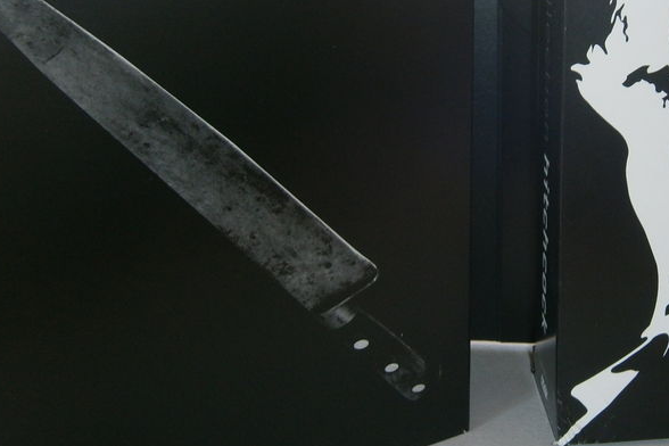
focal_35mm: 46
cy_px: 198
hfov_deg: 41.8
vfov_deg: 29.2
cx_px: 480
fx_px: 855
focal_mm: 4.7
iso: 125
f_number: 2.8
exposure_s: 1/30
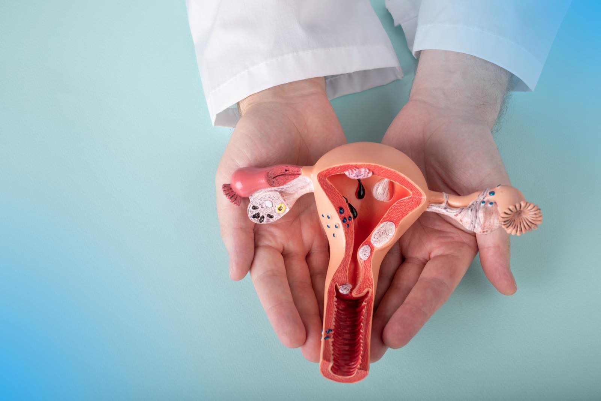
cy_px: 200
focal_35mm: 69
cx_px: 300
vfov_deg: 19.7
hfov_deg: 29.2
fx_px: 1152
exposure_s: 1/200
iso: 100
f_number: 8
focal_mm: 69
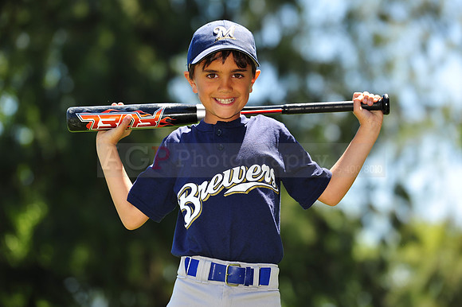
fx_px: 2180
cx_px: 231
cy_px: 154
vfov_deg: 8.1
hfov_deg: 12.1
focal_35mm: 170
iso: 200
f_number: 4
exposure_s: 1/500
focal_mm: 170
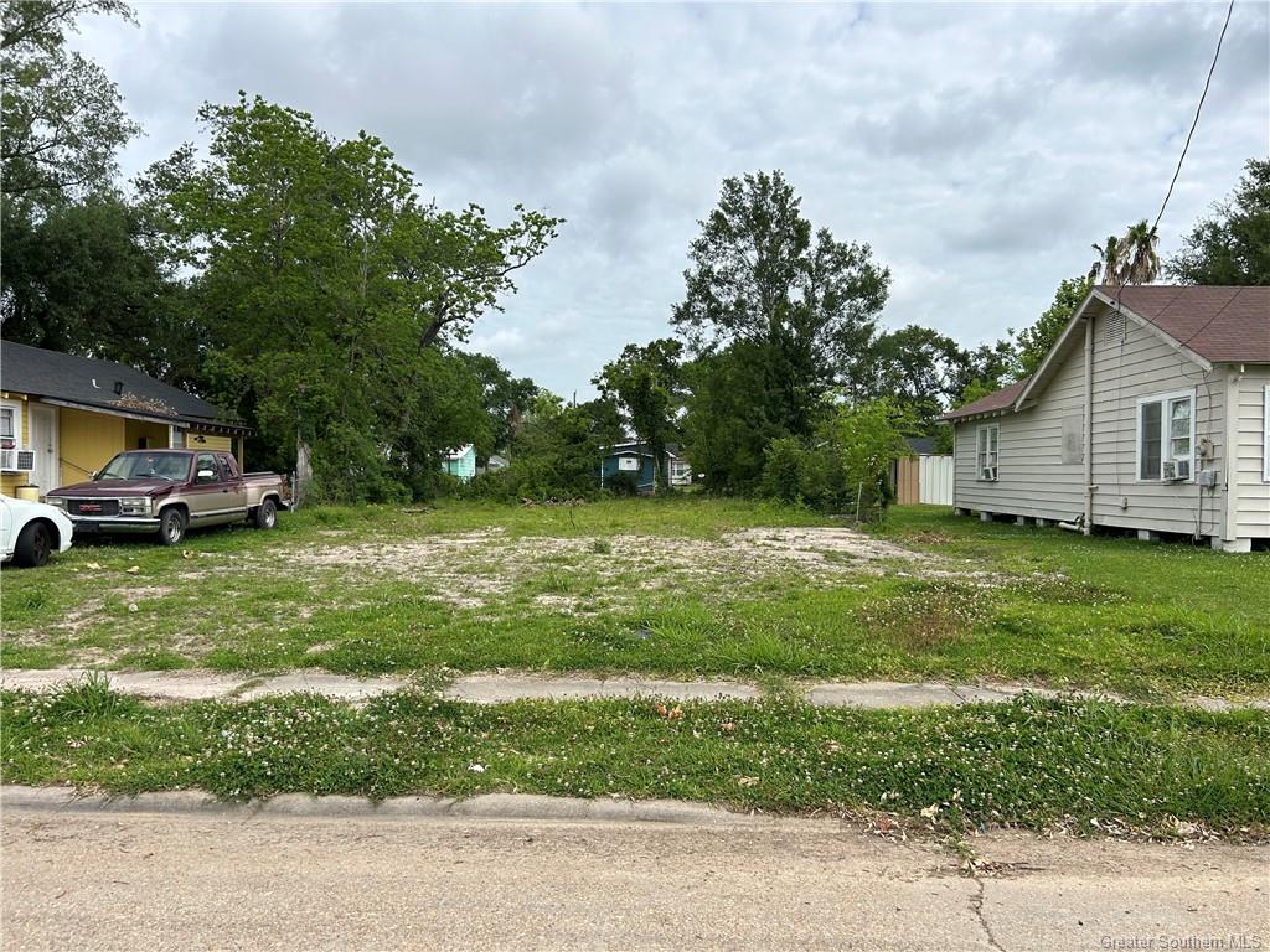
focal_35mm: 26
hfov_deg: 67.3
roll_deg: +0.1
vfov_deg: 53.1
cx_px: 635
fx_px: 954
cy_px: 476
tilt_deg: -0.8
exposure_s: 1/3968
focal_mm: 5.7
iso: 50
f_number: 1.5
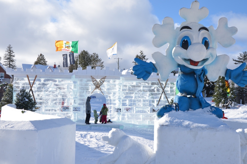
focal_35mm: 48
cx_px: 124
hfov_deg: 41.2
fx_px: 329
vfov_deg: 27.9
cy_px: 82
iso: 125
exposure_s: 1/160
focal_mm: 32
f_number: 11
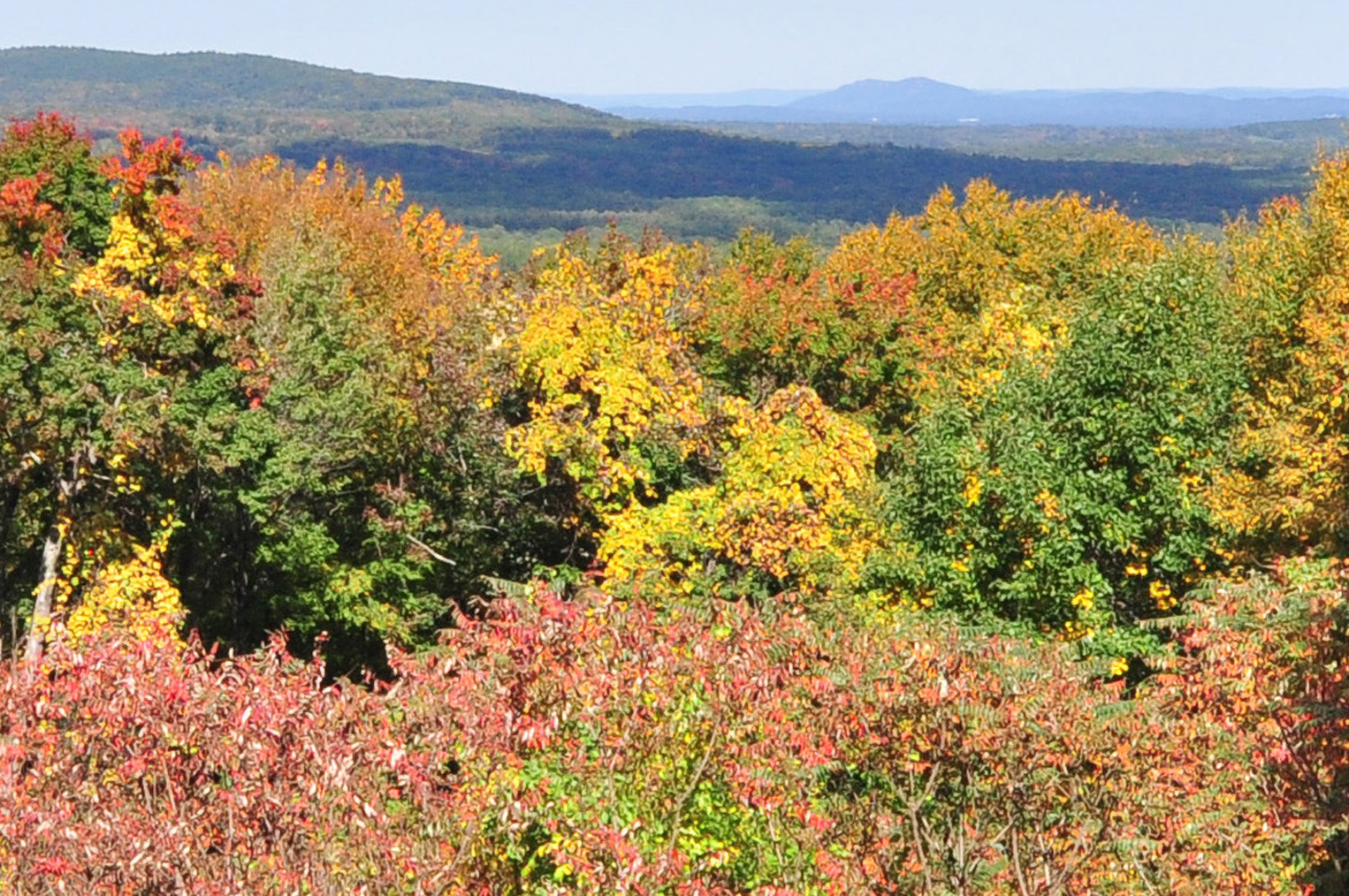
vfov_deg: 23.5
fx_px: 2134
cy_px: 221
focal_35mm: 57
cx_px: 521
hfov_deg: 34.9
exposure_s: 1/800
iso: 400
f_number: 8
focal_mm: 20
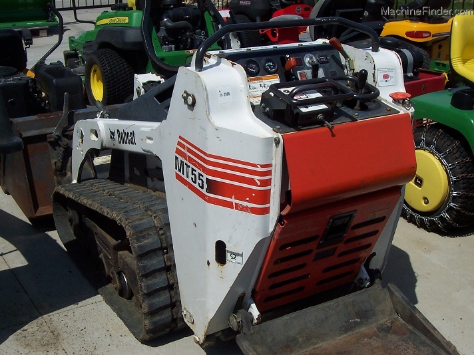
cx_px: 237
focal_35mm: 46
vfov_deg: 31.5
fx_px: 630
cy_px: 178
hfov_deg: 41.2
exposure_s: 1/1000
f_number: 5.6
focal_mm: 7
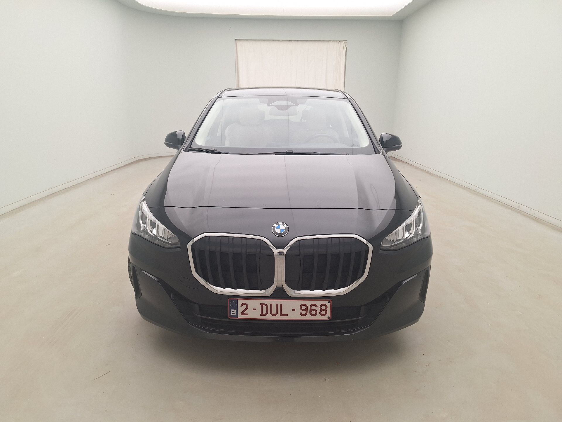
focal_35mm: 23
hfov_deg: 73.9
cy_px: 211
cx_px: 281
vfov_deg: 58.9
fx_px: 373
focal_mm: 5.54
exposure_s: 1/100
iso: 40
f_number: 1.8
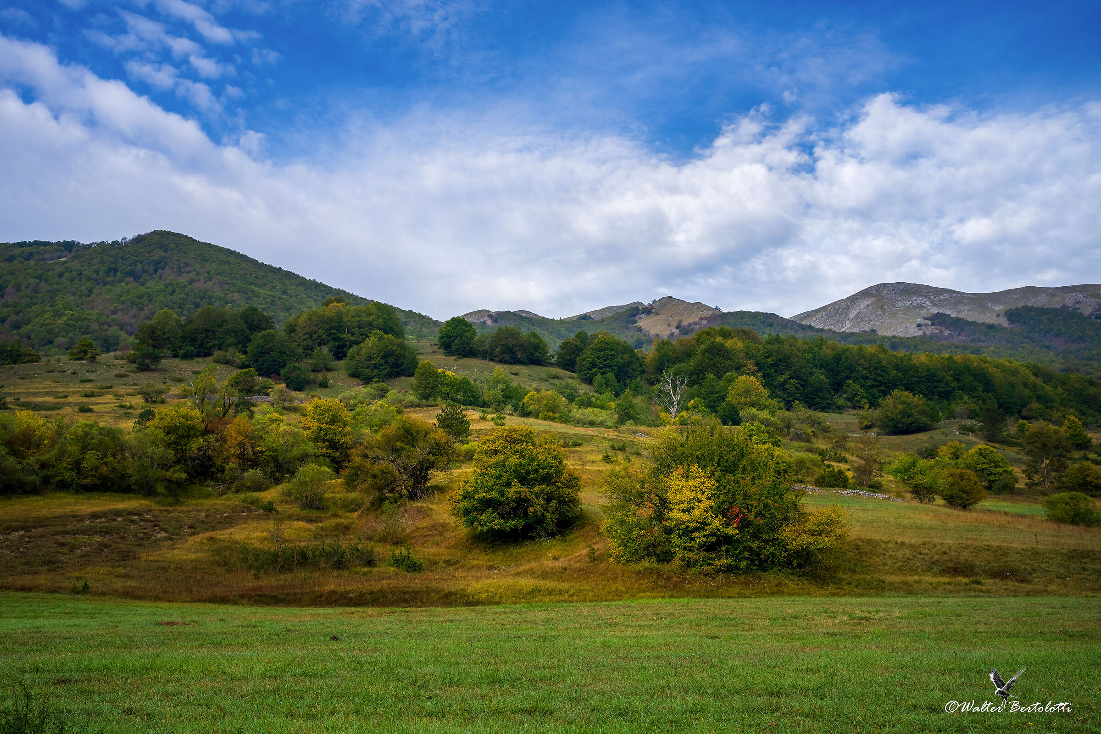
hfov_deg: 54.4
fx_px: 1070
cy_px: 367
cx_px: 550
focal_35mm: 35
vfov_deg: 37.9
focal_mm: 35
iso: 100
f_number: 4.5
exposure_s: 1/1000
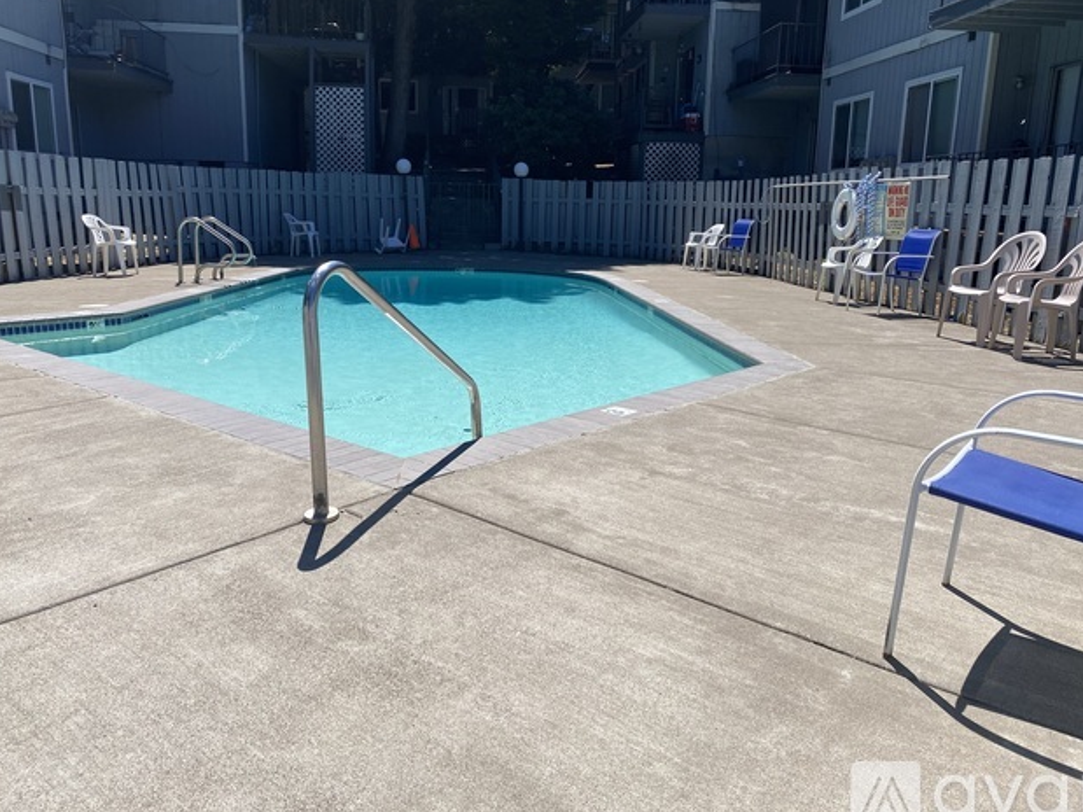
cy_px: 394
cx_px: 550
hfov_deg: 63.5
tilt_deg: -11.2
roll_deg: -0.8
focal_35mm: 28
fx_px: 876
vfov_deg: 49.7
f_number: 1.8
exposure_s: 1/3497
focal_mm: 4.25
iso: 32
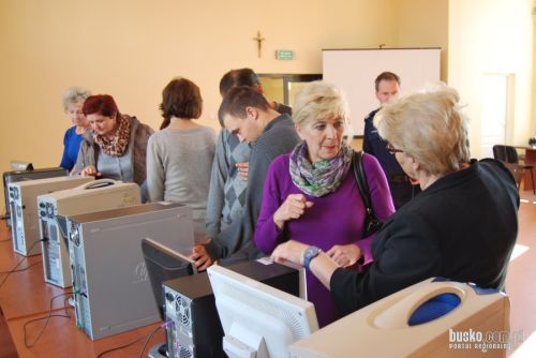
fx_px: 536
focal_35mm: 36
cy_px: 179
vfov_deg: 36.9
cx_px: 268
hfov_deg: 53.1
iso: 200
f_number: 4
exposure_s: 1/50
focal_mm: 24
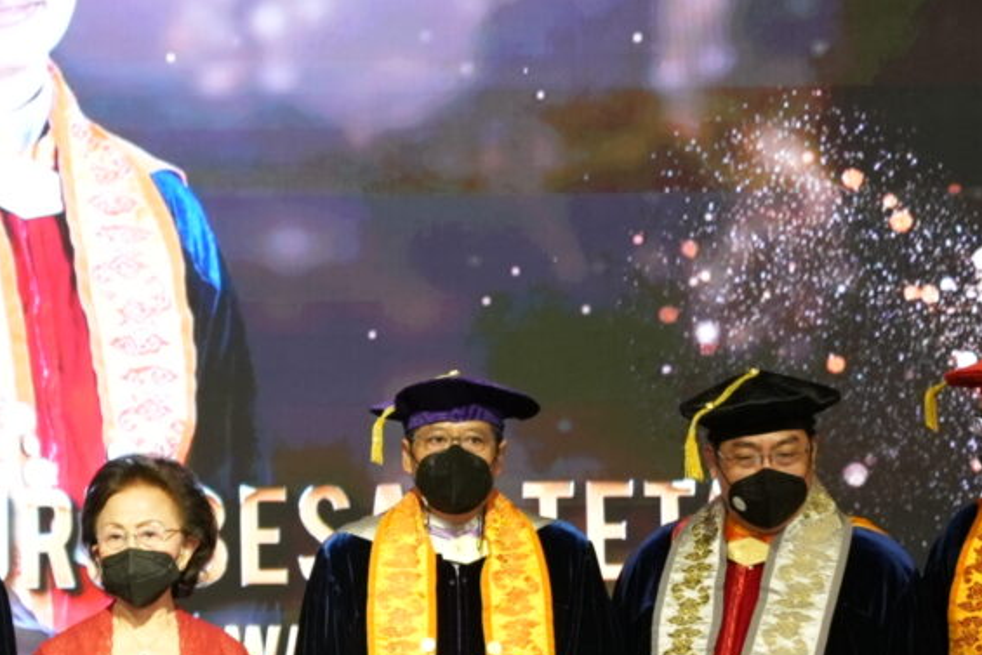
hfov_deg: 8.6
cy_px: 431
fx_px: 6493
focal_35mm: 238
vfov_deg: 5.8
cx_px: -30
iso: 3200
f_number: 2.8
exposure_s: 1/320
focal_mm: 70
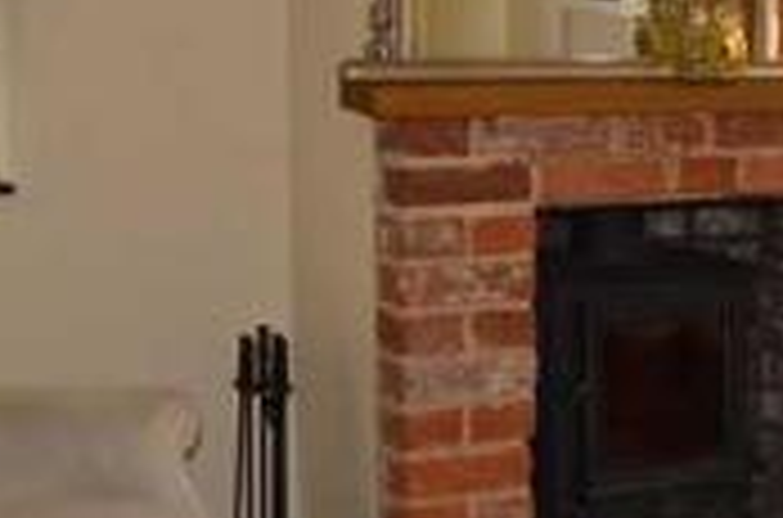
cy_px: 347
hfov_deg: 18.2
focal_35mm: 102
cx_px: 1112
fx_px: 2212
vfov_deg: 13.3
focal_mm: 18
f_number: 4
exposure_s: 1/125
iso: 160
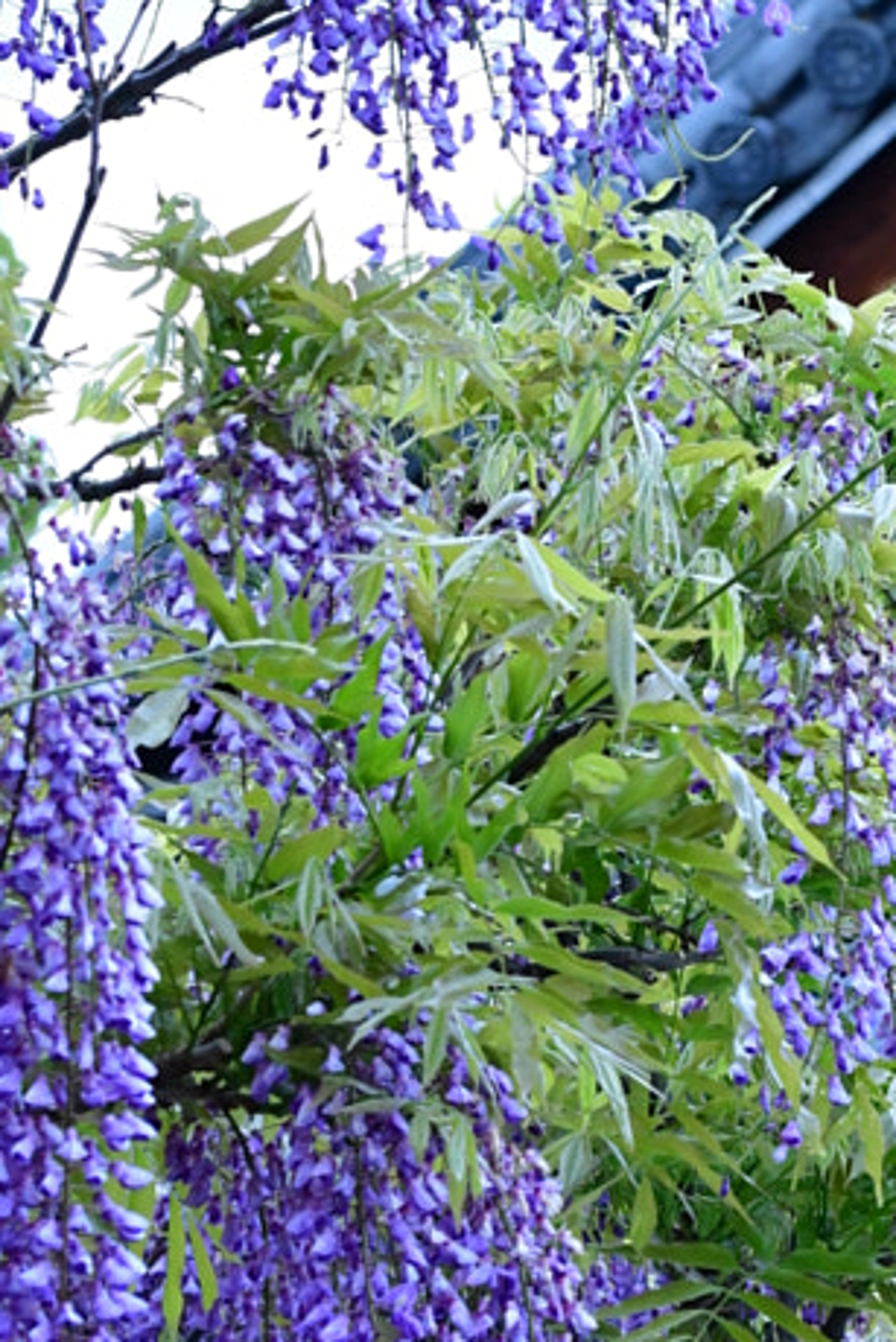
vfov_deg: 6.6
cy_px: 38
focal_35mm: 313
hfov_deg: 4.4
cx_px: 1029
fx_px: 11676
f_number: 8
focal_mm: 90
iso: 2500
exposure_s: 1/1250
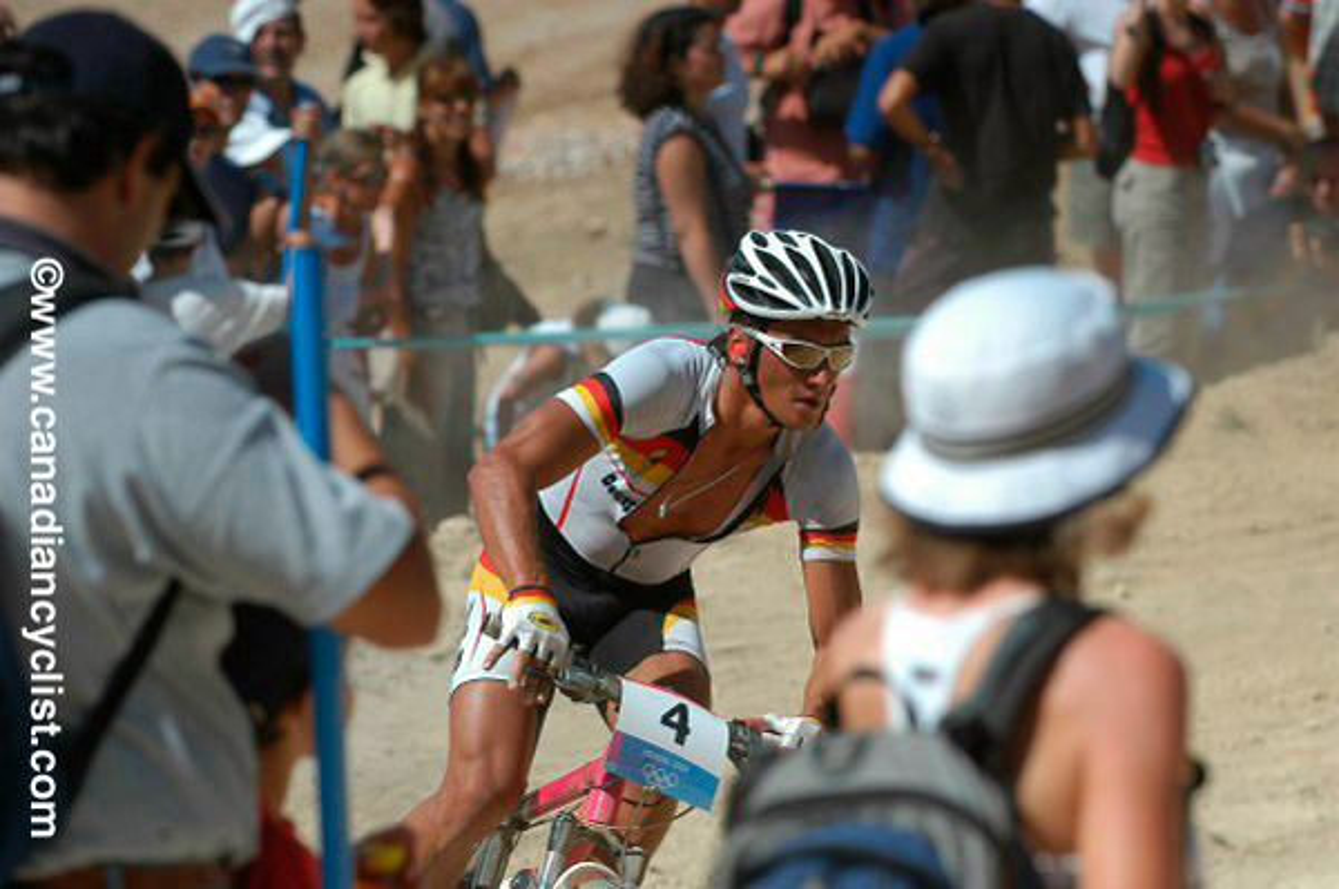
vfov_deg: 5.7
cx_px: 670
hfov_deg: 8.6
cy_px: 444
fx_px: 8912
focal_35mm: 240
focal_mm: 160
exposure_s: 1/4000
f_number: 4
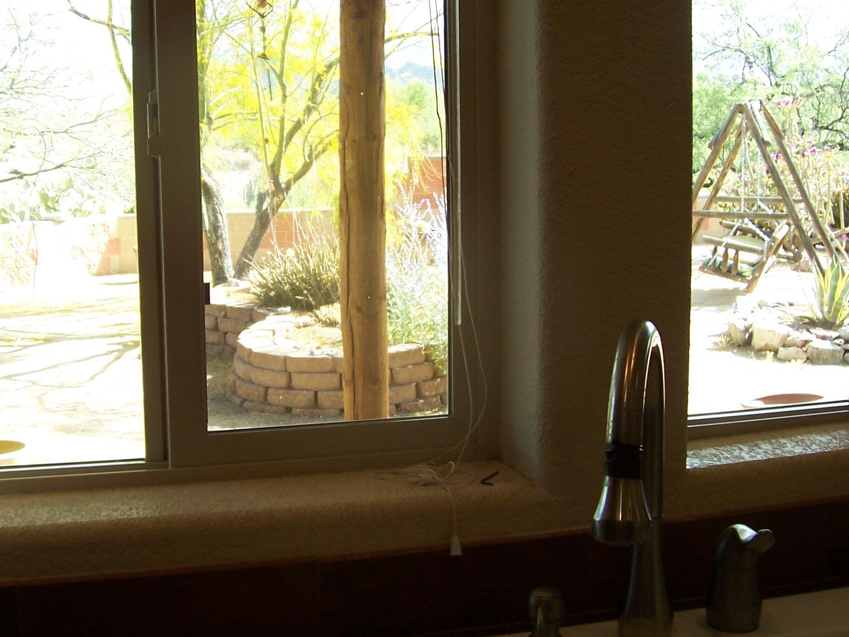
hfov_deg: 39.4
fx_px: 1177
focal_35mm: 48
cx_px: 310
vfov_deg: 30.2
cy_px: 272
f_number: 2.7
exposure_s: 1/90
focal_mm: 5.6
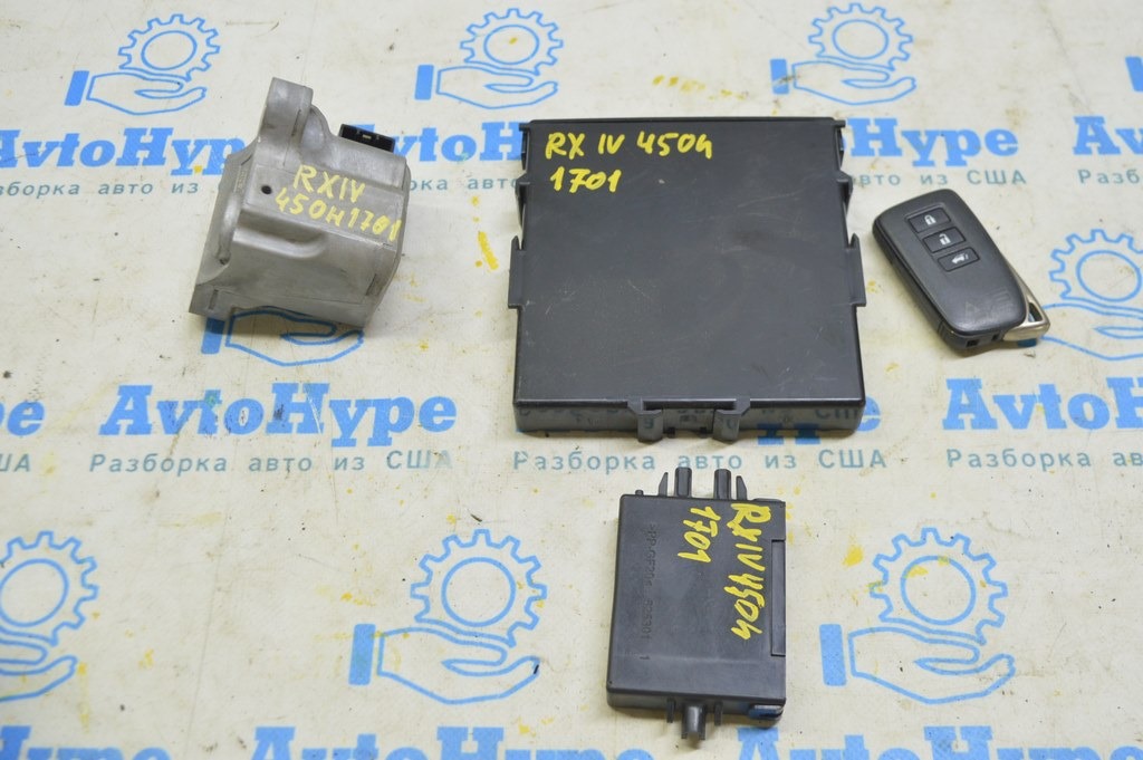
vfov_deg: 33.0
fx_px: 1285
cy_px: 380
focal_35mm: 40
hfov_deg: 48.0
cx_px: 572
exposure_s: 1/20
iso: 400
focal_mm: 27
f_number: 5.6
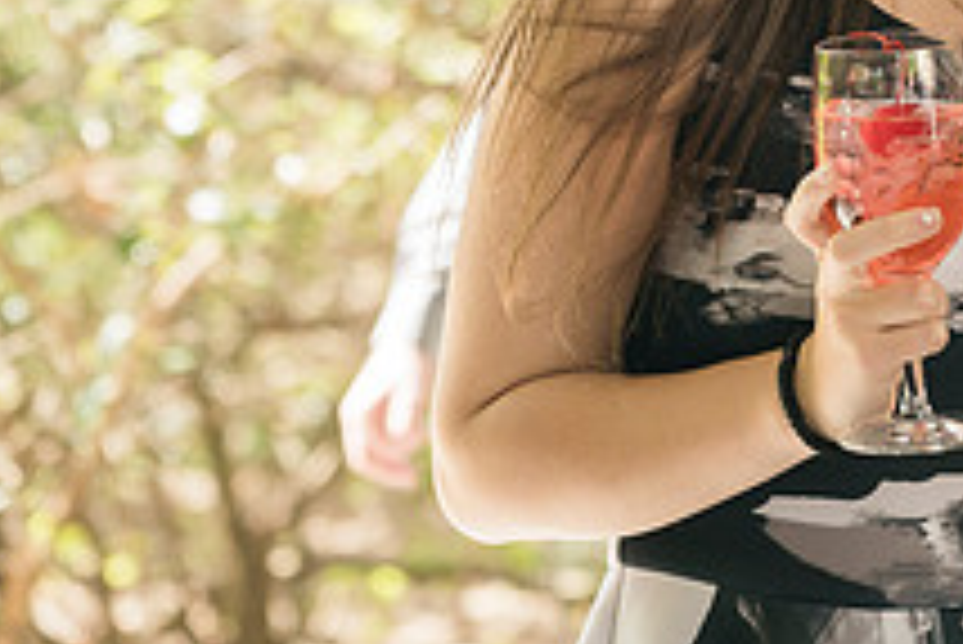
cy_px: 92
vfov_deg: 7.2
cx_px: 1210
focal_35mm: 190
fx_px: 5086
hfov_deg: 10.6
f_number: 3.5
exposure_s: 1/250
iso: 250
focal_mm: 70
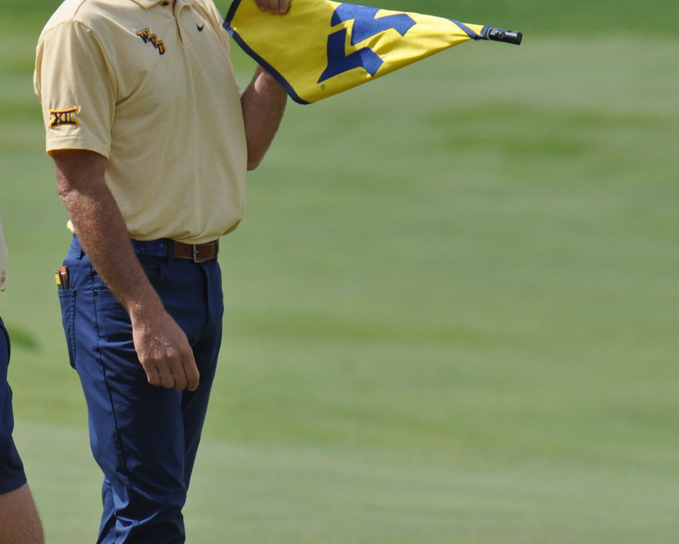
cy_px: 114
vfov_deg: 1.7
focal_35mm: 905
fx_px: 18191
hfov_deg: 2.1
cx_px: 46
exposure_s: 1/1600
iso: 400
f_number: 6.3
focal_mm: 300
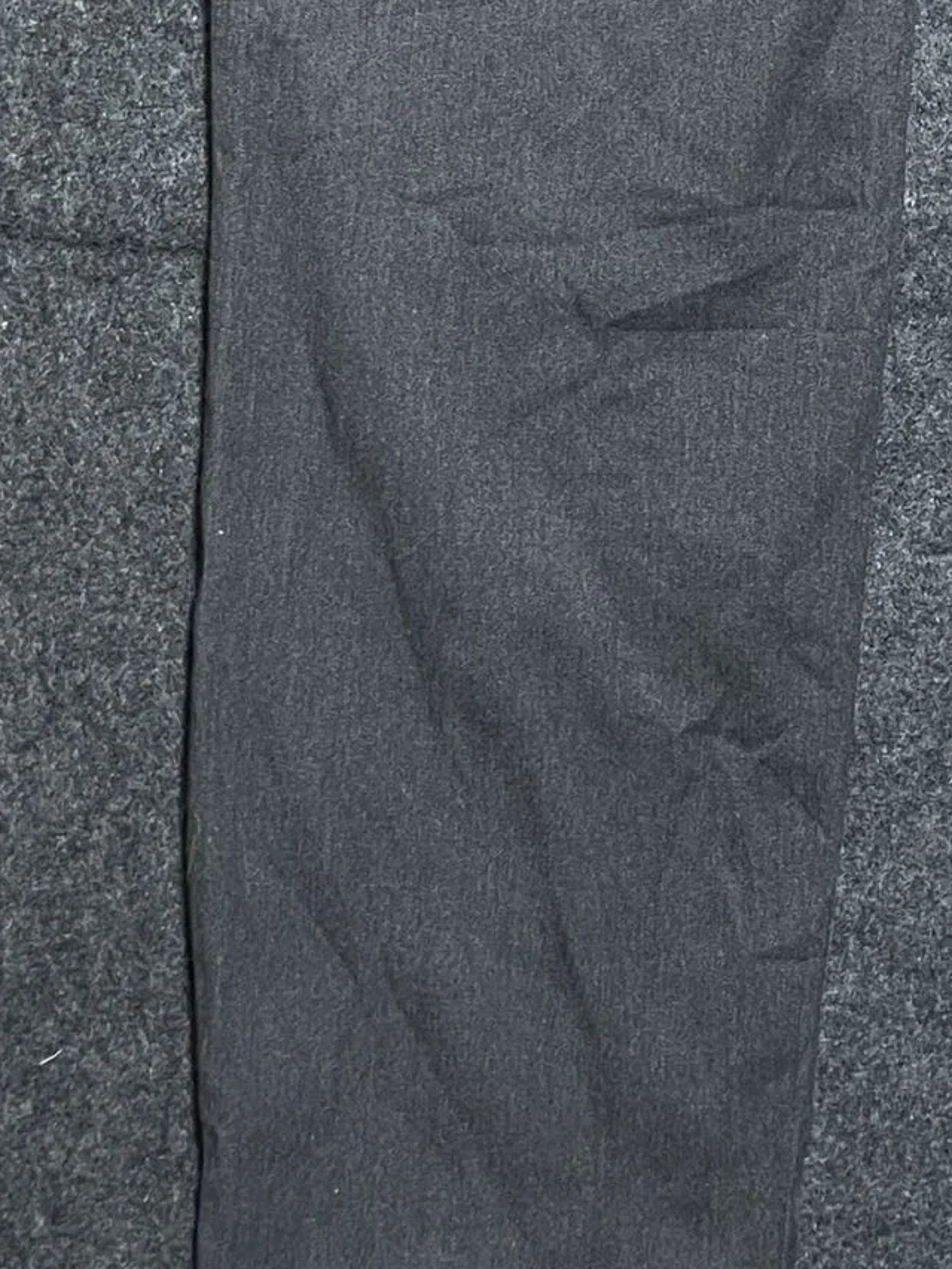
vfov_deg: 23.1
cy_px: -226
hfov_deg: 18.2
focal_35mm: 78
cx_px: 1043
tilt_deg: -56.0
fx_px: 2859
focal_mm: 4.2
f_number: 1.6
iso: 125
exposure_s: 1/50
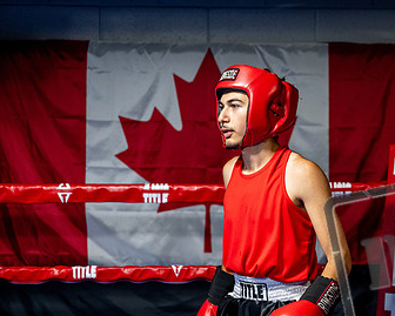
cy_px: 217
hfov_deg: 15.5
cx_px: 327
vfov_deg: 12.5
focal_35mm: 123
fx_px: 1438
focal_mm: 76
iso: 4000
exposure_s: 1/800
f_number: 2
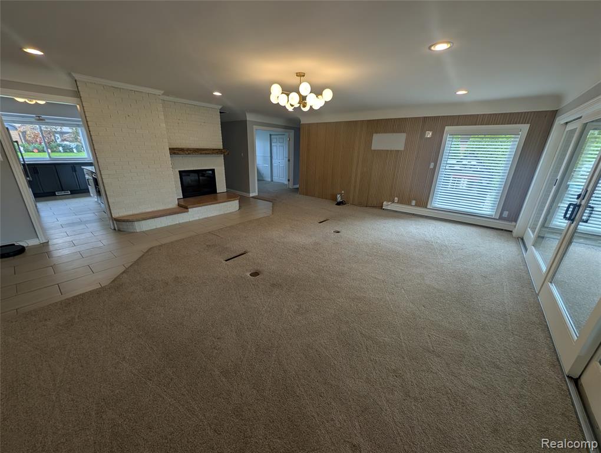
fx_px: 209
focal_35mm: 12
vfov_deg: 94.6
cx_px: 300
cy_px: 226
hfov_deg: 110.5
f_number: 1.95
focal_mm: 2.23
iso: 41
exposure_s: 1/120
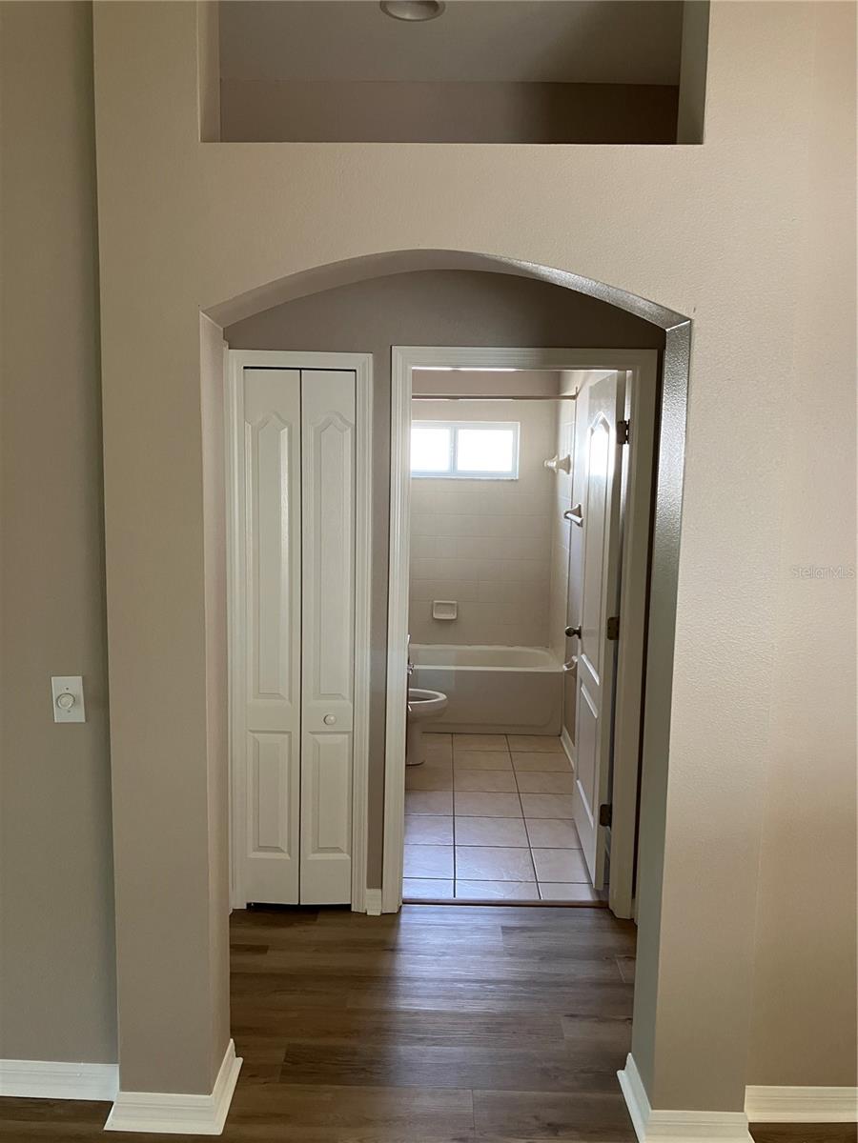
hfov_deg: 49.7
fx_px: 925
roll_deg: -1.8
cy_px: 572
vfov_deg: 63.4
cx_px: 429
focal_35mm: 28
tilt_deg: -7.0
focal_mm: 3.99
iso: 200
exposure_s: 1/60
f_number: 1.8
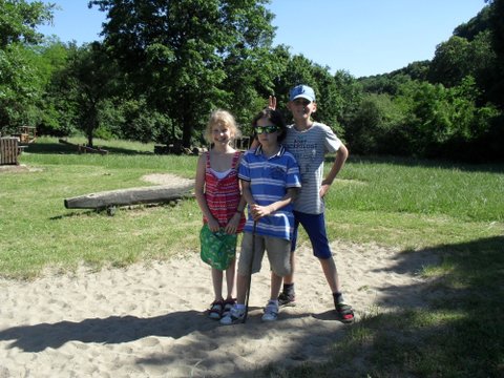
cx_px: 252
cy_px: 189
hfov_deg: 52.6
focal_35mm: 35
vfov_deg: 40.7
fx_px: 510
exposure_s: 1/125
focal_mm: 6.3
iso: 100
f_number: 8.4
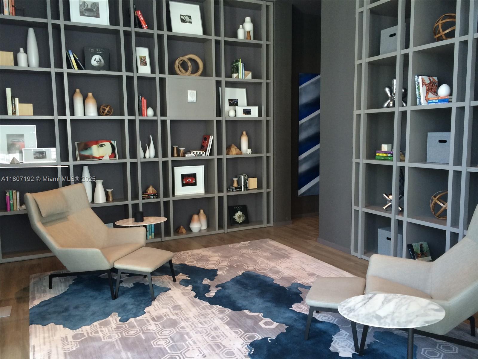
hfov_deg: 60.0
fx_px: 414
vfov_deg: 46.8
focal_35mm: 30
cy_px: 180
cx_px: 239
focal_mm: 4.12
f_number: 2.2
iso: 50
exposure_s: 1/30
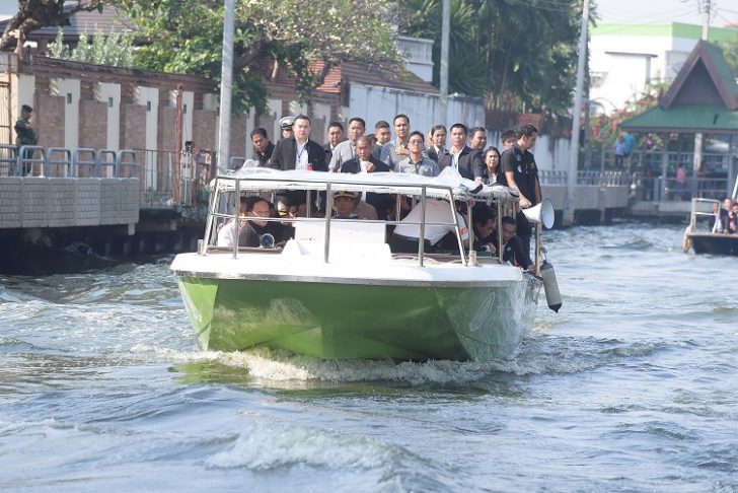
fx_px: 4101
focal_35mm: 200
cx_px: 369
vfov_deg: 6.9
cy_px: 246
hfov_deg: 10.3
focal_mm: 200
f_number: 5.6
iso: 800
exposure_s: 1/1250
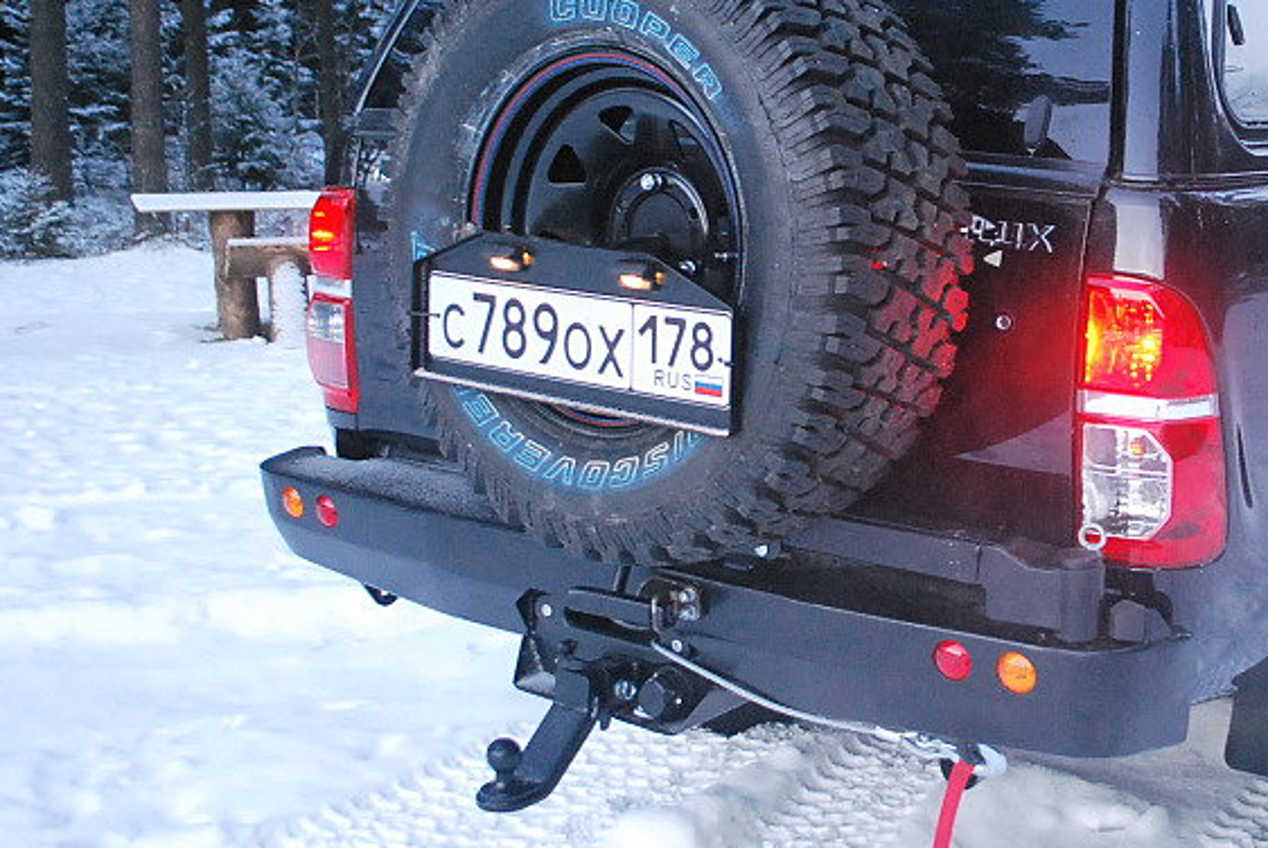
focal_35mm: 57
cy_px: 315
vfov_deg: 23.8
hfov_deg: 33.9
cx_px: 1022
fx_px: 2010
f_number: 4
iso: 1600
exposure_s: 1/30
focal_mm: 22
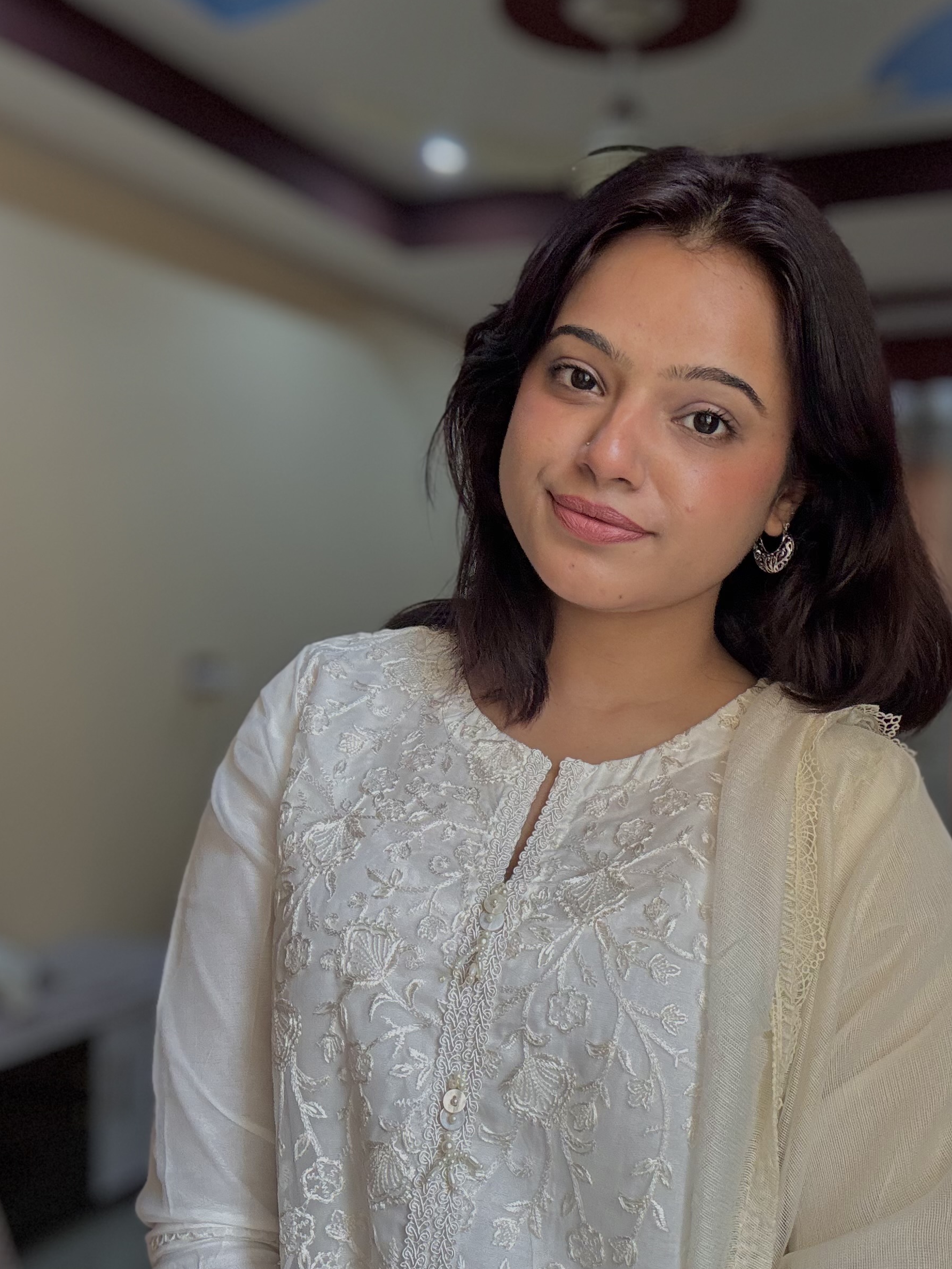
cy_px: 699
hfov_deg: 36.6
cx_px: 600
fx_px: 1430
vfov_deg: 47.8
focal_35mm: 39
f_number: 1.9
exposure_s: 1/105
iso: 80
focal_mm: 2.69
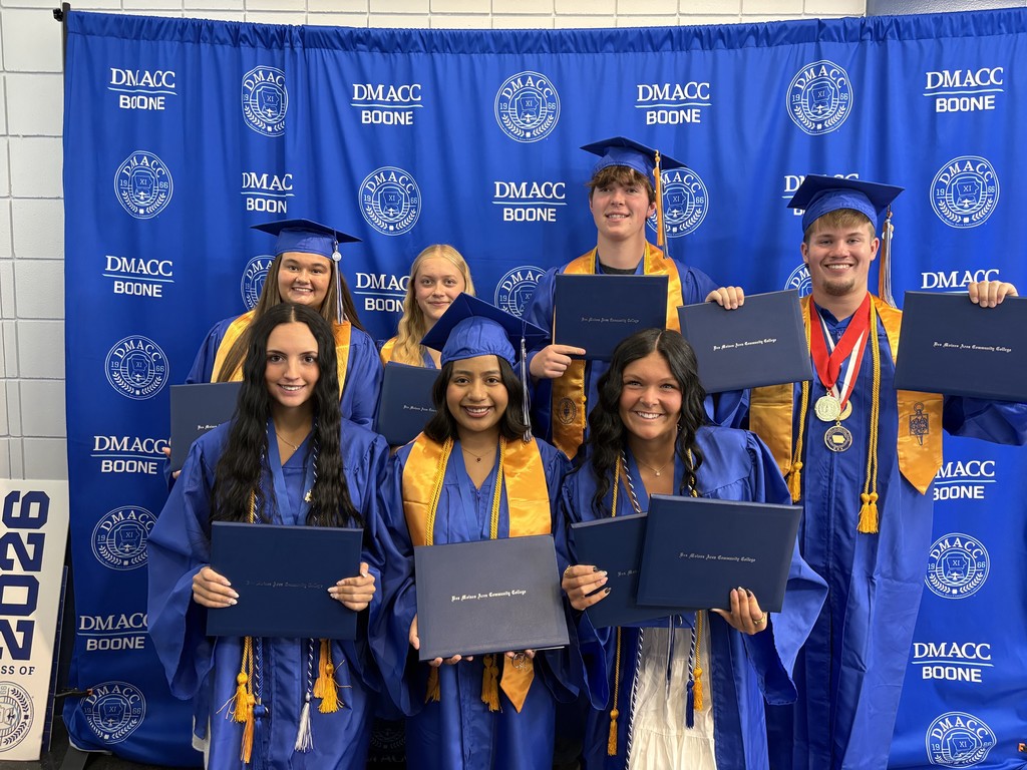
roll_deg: -1.3
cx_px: 514
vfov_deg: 53.1
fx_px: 771
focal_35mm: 26
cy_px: 385
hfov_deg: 67.3
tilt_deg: -5.5
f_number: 1.6
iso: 320
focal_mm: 5.96
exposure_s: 1/60
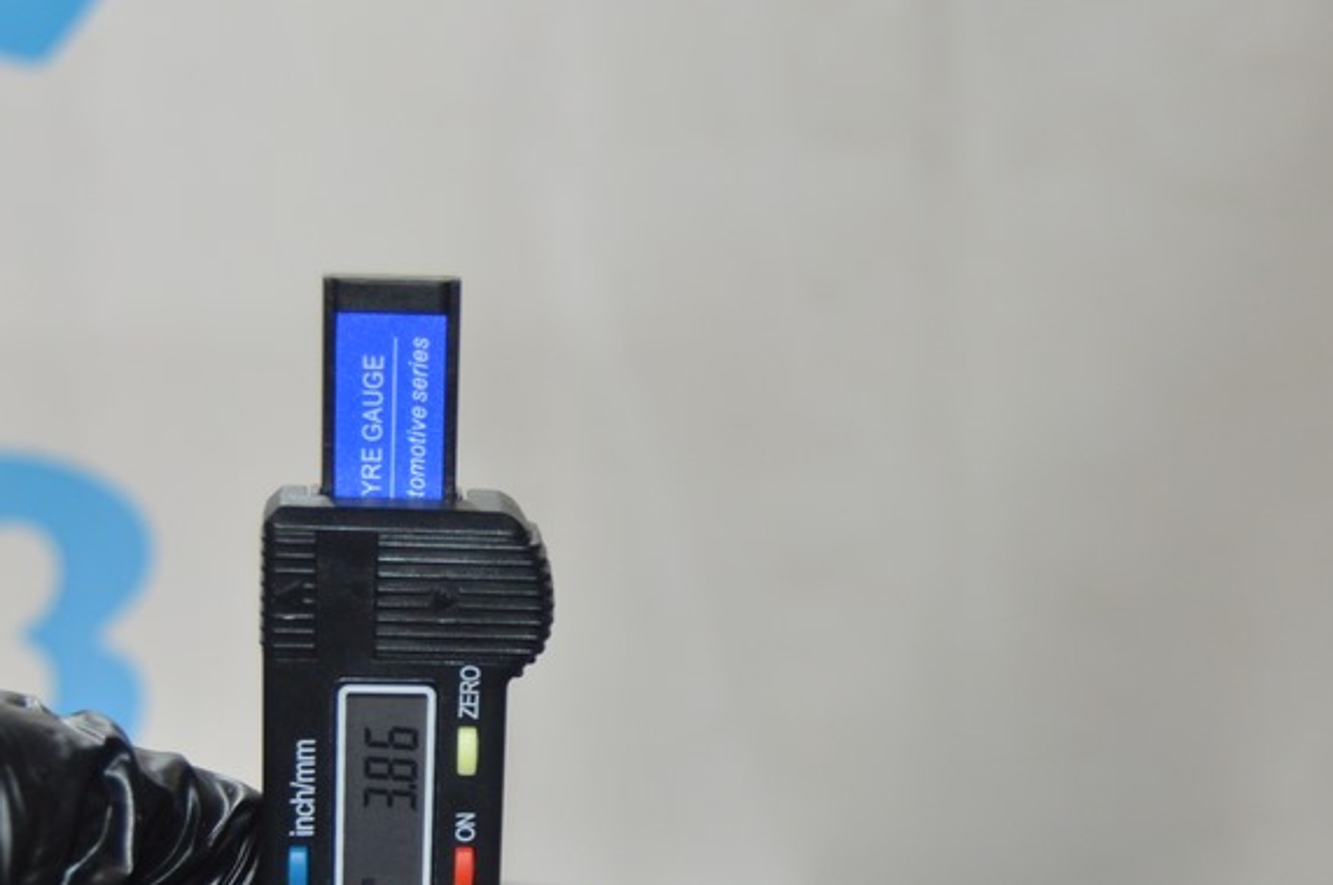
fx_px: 2588
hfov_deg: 28.9
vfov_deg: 19.2
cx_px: 612
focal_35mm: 70
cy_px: 737
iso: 720
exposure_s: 1/60
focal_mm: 26
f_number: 4
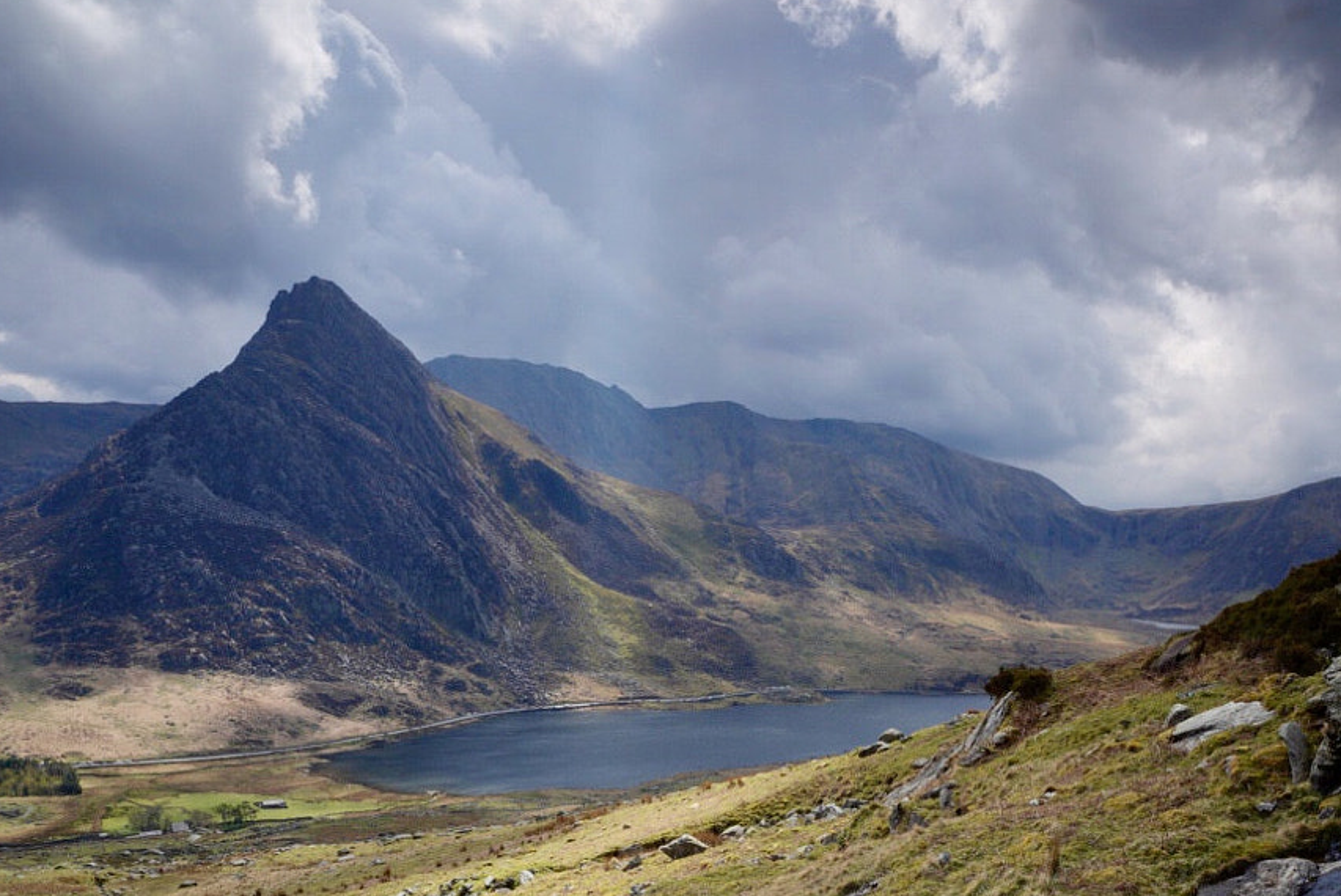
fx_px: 1118
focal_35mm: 30
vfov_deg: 41.4
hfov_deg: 60.8
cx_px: 862
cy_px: 743
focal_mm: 16
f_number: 11
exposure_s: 1/2.5
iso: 50
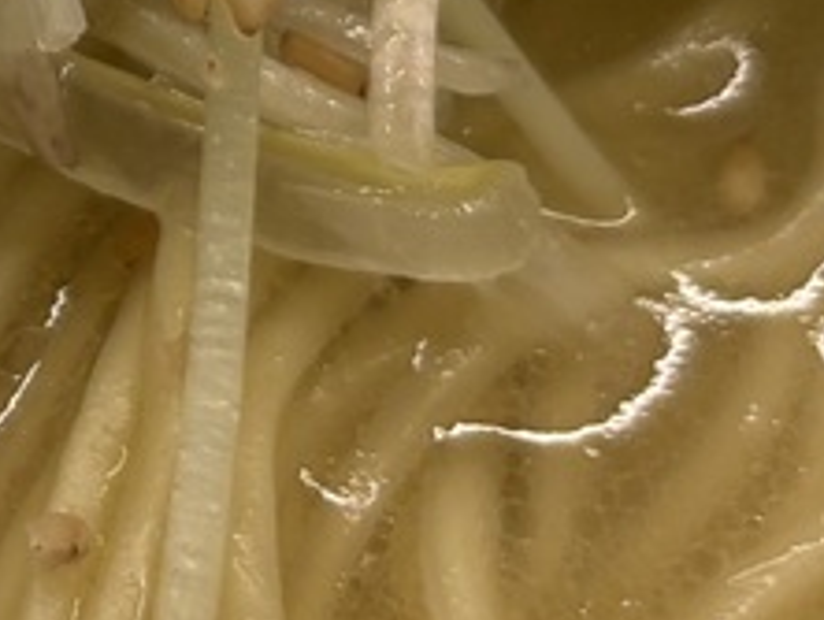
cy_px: -384
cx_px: -234
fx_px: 3980
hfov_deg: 11.5
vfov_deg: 8.6
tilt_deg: -48.1
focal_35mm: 167
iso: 80
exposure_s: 1/60
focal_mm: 5.96
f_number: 1.6
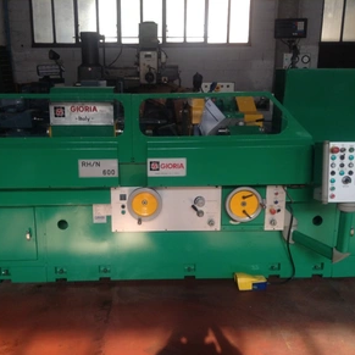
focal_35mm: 40
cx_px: 159
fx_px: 464
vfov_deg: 41.9
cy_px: 181
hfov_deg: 41.8
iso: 32
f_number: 2.4
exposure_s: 1/40
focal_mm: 3.3
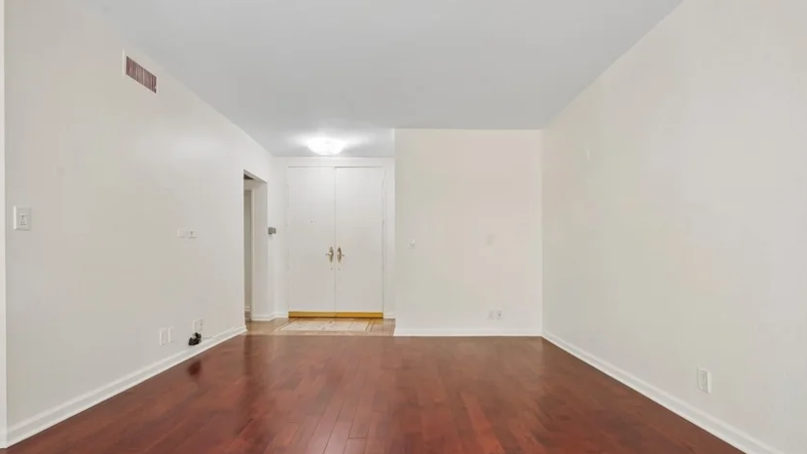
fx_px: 384
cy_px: 256
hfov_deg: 92.8
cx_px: 405
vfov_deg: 60.9
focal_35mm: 18
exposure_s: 1/10
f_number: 11
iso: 400
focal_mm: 16.9
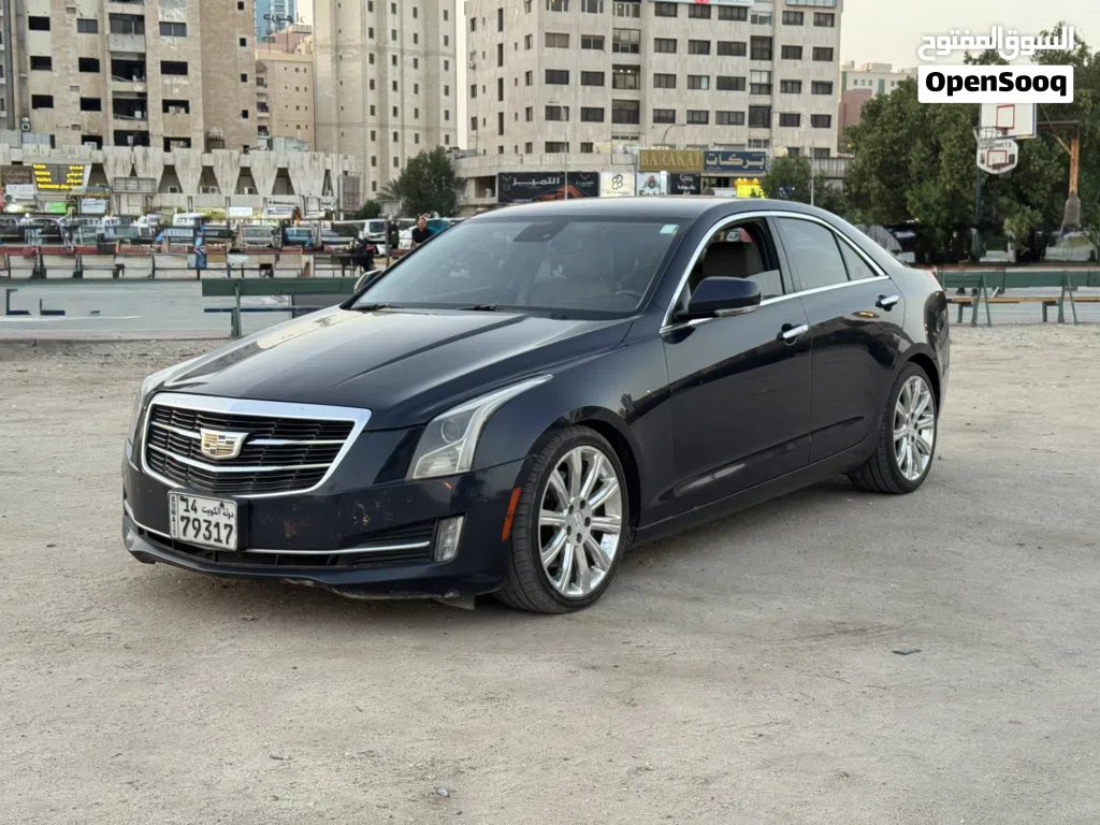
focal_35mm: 48
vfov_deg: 30.3
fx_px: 1525
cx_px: 550
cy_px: 412
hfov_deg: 39.7
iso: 100
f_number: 1.78
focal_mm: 6.76
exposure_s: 1/100
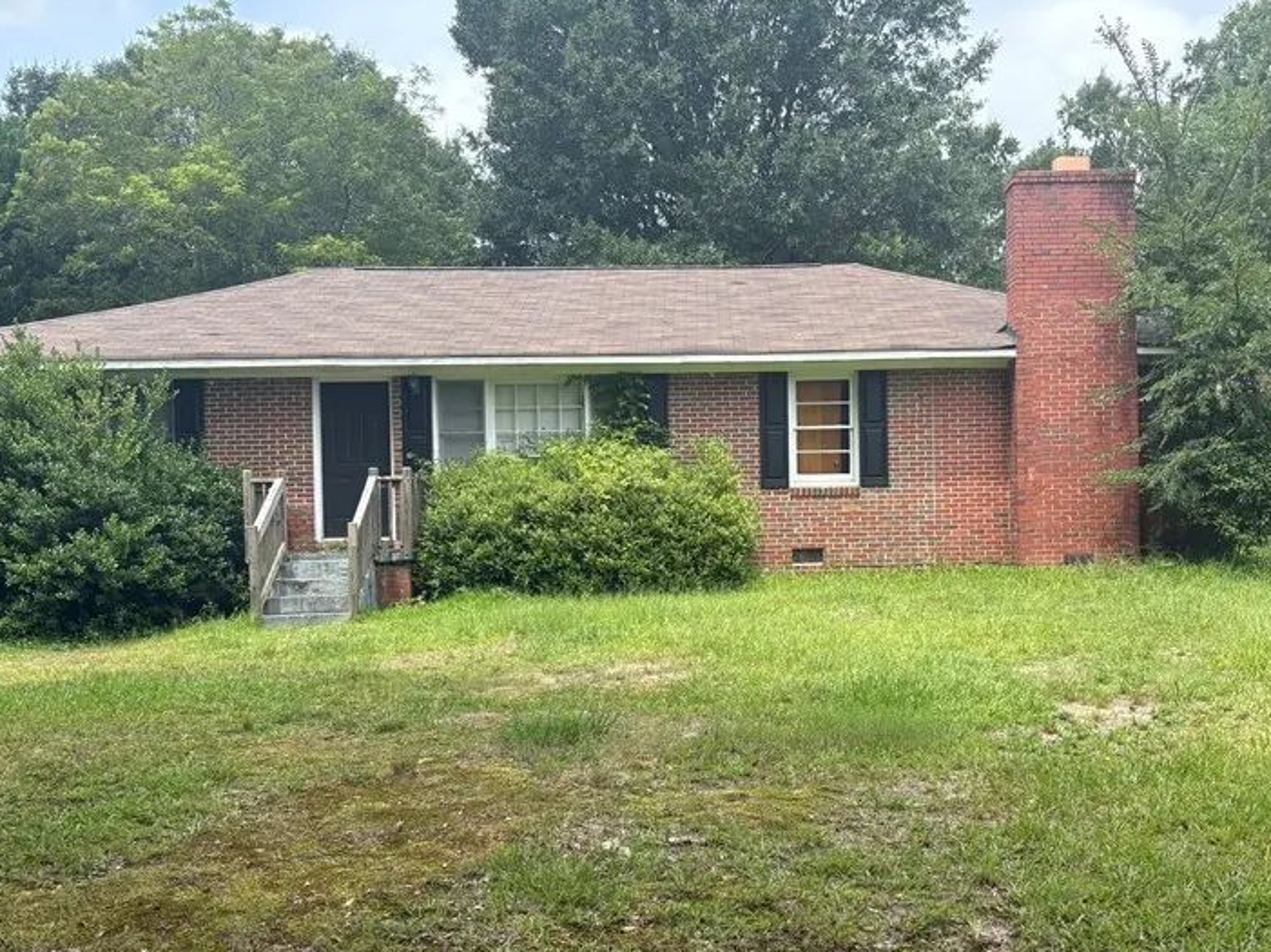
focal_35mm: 38
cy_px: 544
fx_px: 1395
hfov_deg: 48.8
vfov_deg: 37.6
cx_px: 731
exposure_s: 1/1517
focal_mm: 5.96
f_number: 1.6
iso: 64
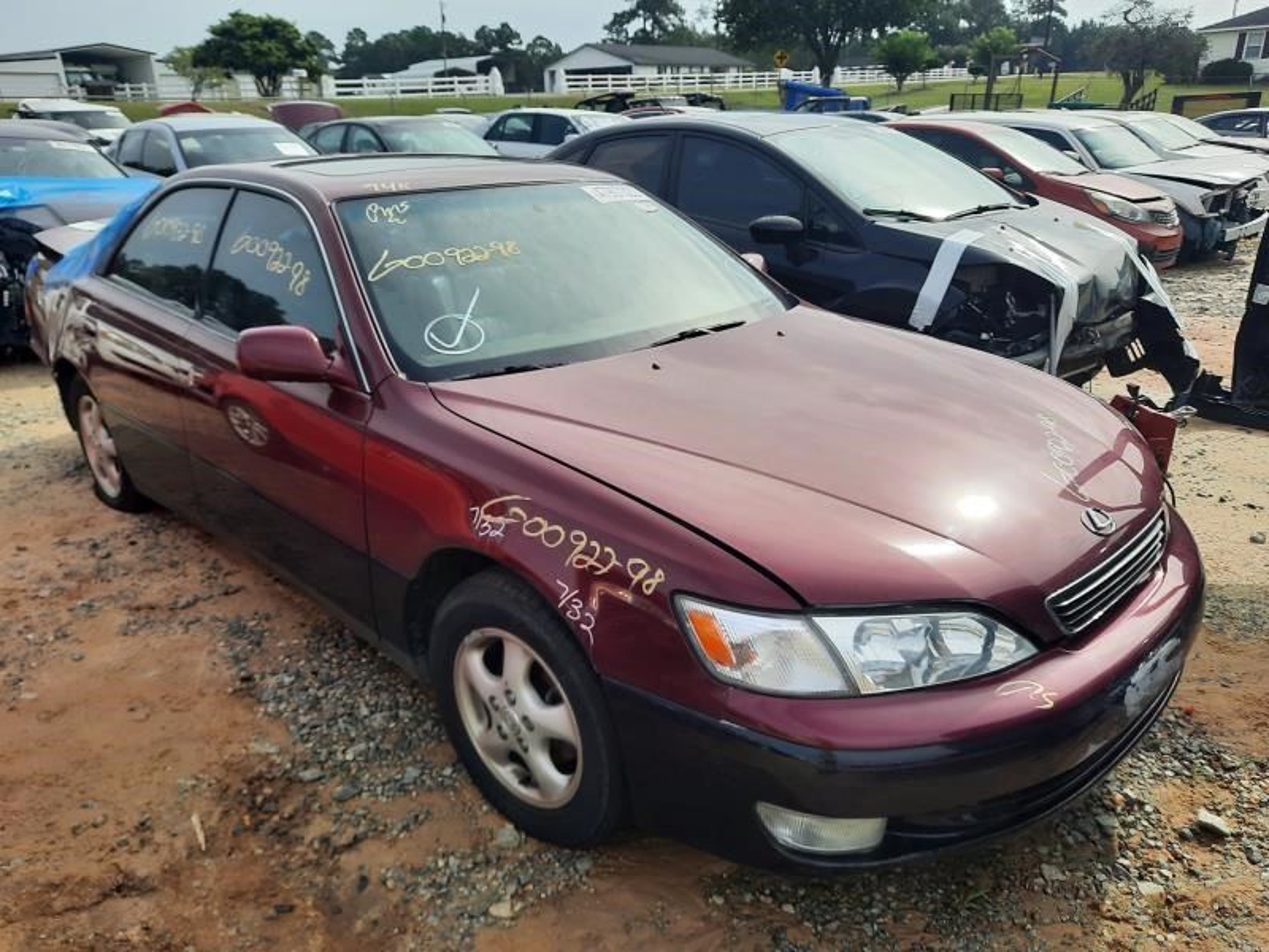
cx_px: 634
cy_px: 476
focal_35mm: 25
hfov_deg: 69.4
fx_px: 916
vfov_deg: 54.9
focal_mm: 4.6
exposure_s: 1/732
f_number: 2
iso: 32
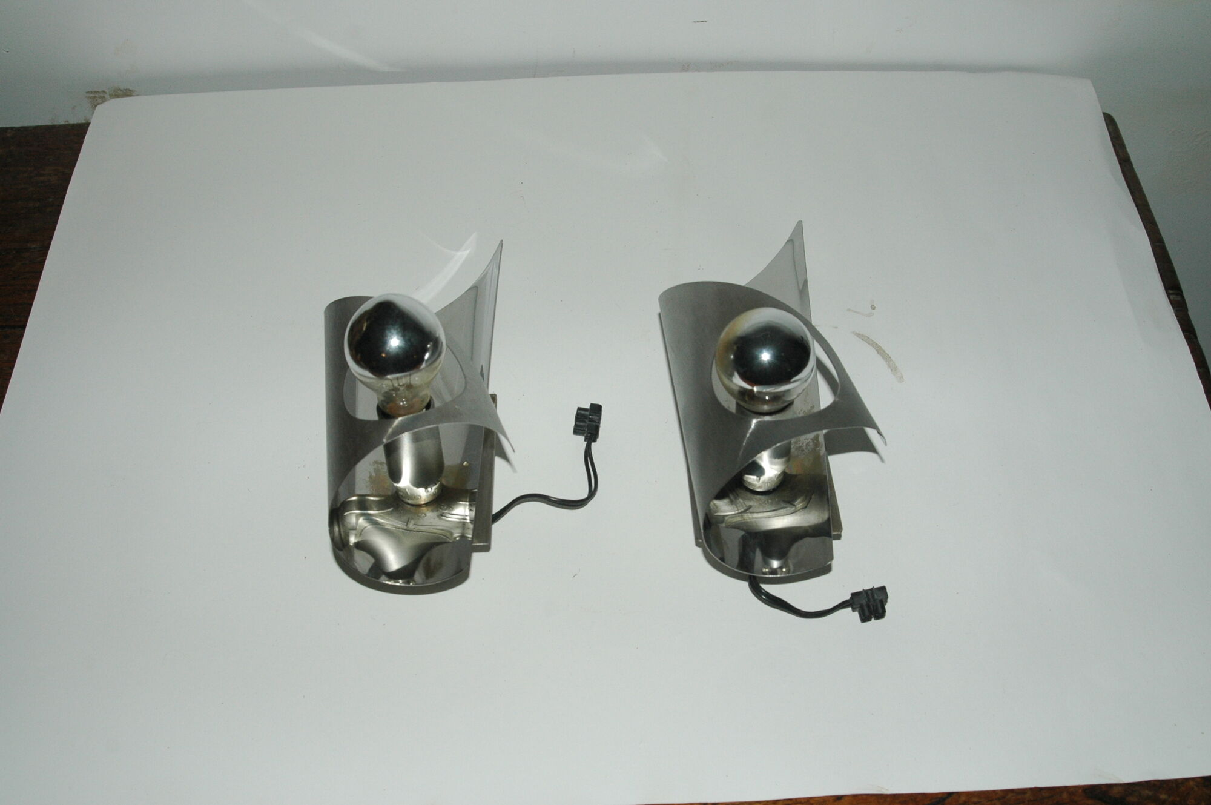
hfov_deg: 46.4
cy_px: 402
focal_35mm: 42
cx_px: 606
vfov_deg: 31.8
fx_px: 1411
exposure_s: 1/125
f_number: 7.1
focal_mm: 28
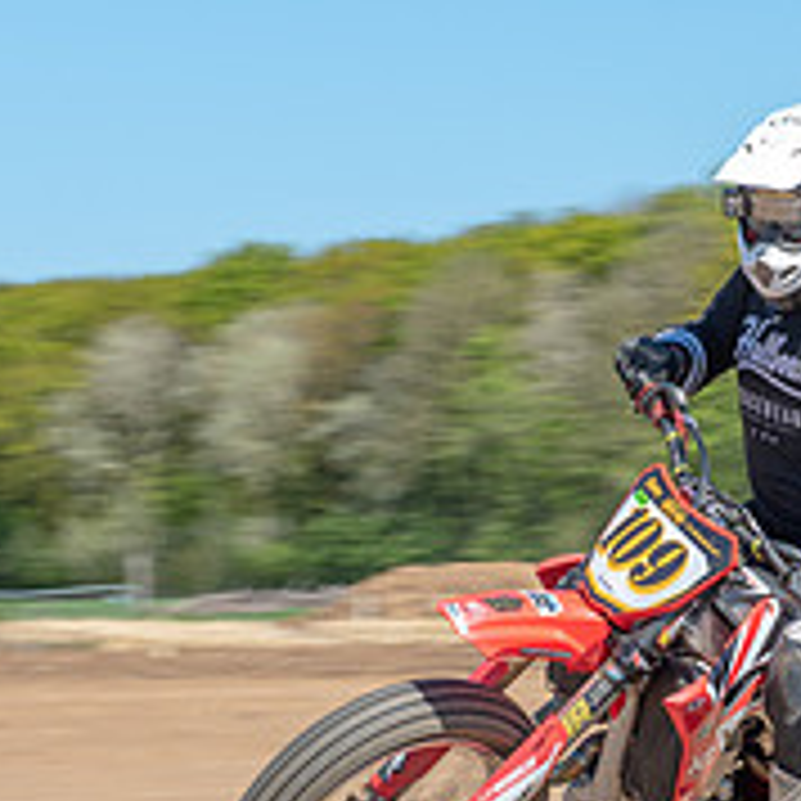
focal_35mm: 204
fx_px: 5341
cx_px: 698
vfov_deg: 8.6
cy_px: 659
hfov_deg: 8.6
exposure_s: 1/160
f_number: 8
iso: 100
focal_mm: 70
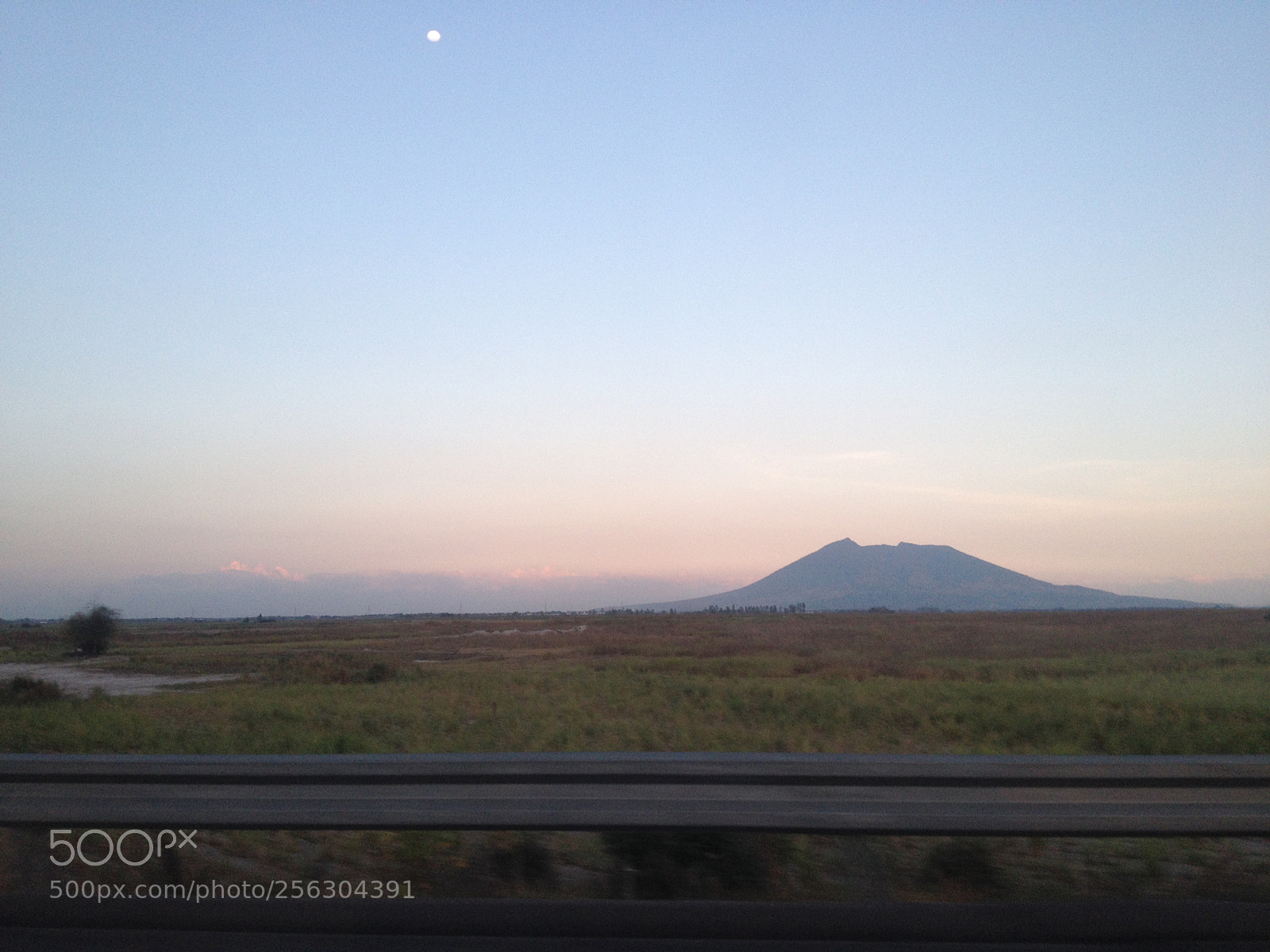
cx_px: 635
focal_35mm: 35
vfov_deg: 40.7
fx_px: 1284
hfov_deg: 52.6
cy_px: 476
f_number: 2.4
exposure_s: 1/120
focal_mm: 4.28
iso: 64
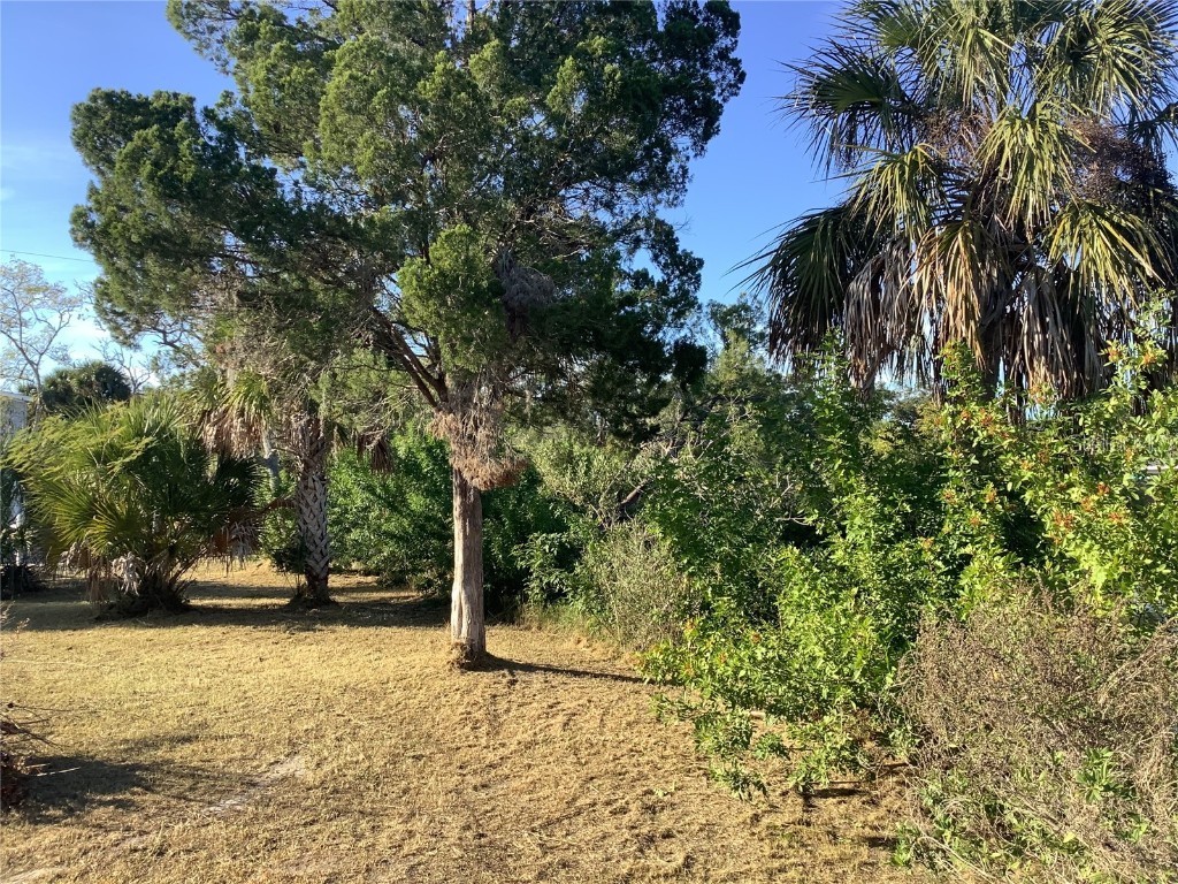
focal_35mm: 31
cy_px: 442
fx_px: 1055
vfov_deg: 45.4
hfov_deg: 58.4
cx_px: 589
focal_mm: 3.3
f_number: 2.4
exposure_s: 1/445
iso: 25
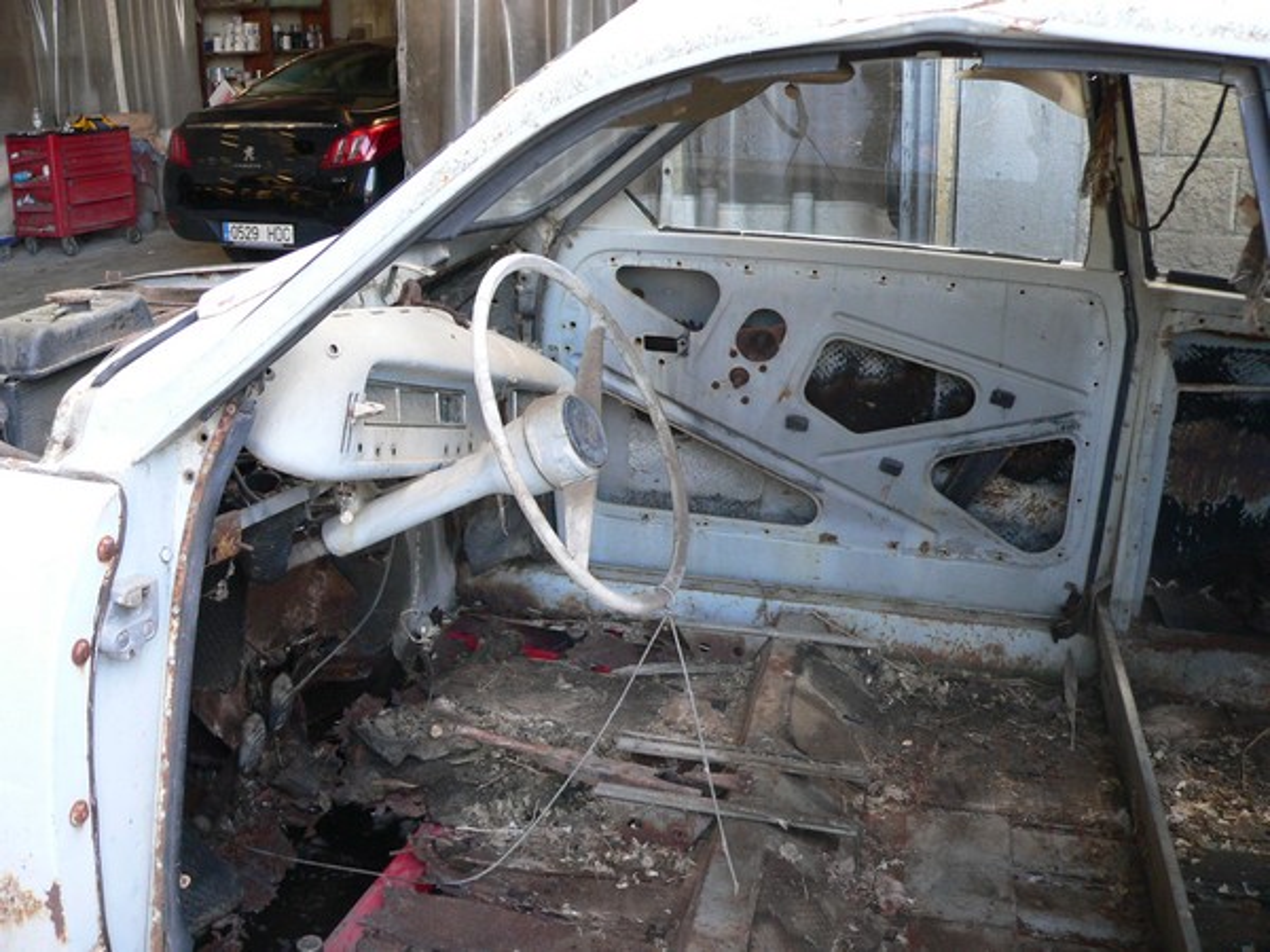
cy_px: 476
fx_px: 1321
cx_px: 635
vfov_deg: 39.7
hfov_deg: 51.4
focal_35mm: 36
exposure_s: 1/50
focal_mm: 6
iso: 200
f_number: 2.8
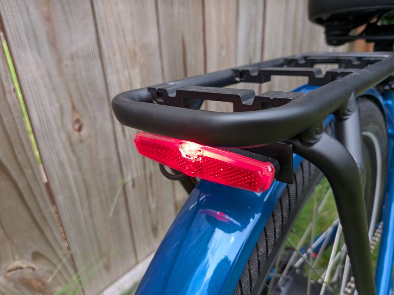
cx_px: 197
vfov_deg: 56.8
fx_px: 273
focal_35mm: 24
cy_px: 148
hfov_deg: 71.6
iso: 32
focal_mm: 4.53
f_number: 1.7
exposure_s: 1/234
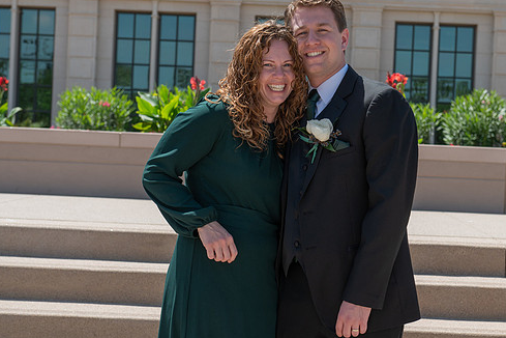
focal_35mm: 83
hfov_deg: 24.4
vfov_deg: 16.5
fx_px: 1167
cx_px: 294
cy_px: 160
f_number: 7.1
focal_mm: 70
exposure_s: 1/800
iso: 320
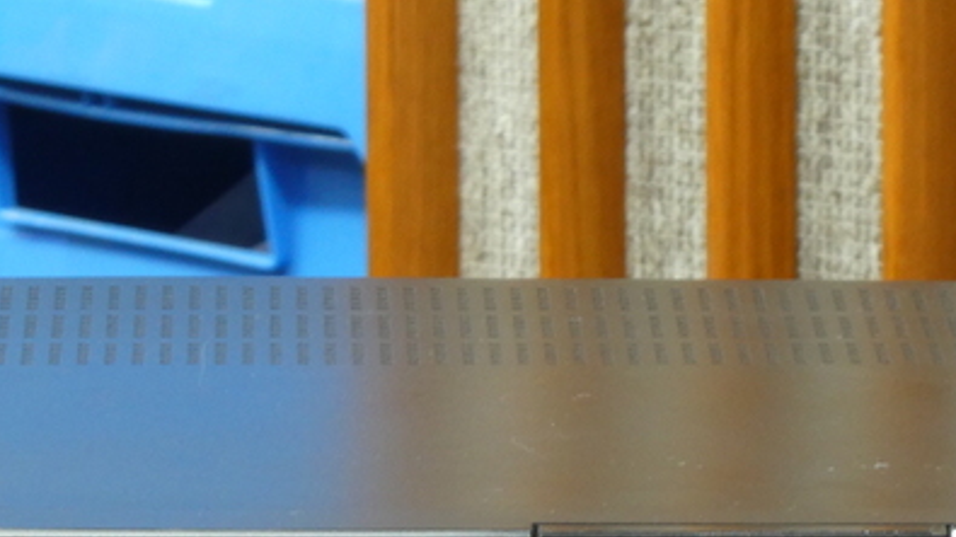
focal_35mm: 490
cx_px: 397
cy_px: 675
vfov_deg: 2.5
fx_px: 12419
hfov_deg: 4.4
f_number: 5.6
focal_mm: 33.2
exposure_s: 1/1.6
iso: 200
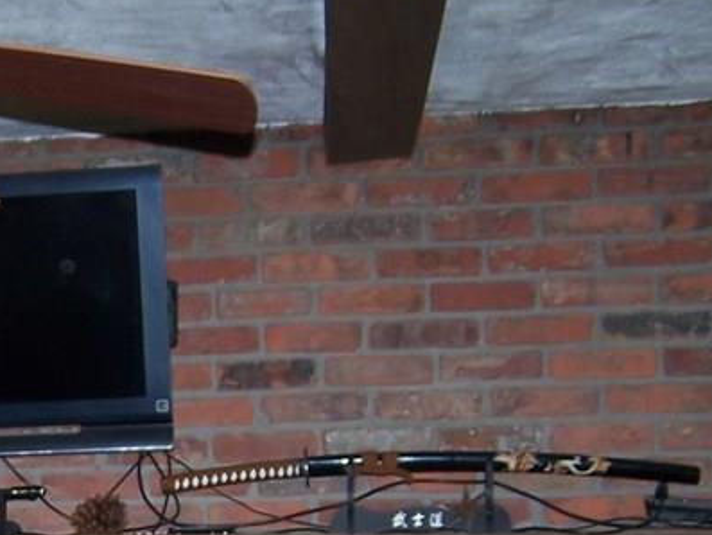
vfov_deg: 14.5
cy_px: 671
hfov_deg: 19.2
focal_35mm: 98
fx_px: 2016
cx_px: -63
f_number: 2.8
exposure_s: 1/60
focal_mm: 6.3
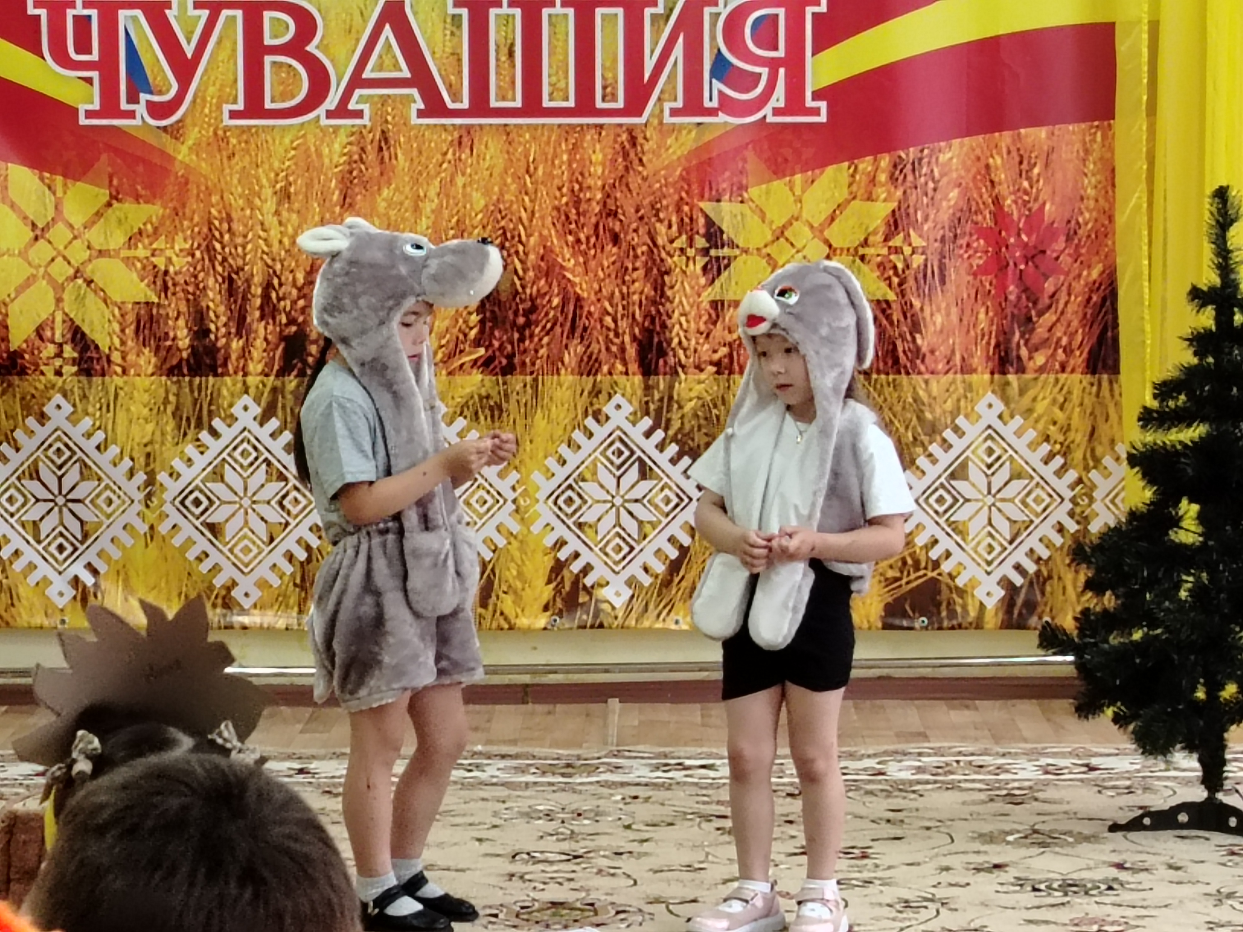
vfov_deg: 12.9
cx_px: 622
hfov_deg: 17.1
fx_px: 4129
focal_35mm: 115
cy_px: 466
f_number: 1.75
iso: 619
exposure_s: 1/50
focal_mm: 5.25
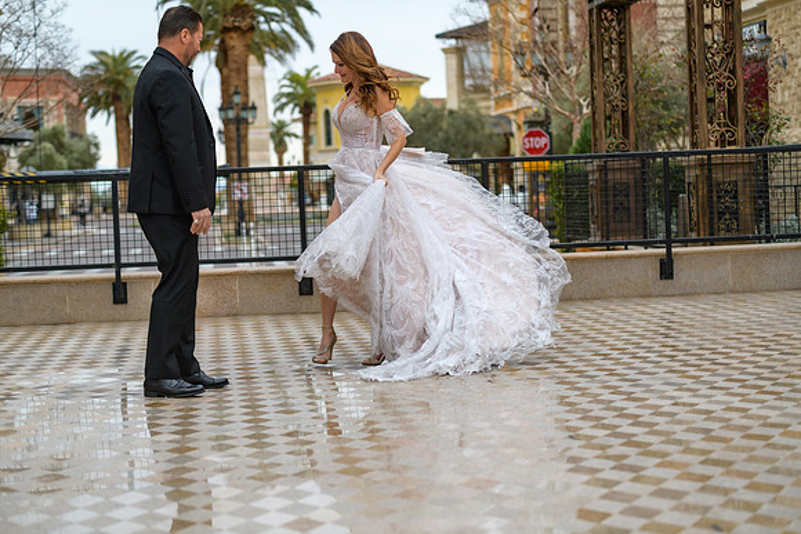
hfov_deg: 26.0
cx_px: 400
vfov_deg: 17.5
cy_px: 267
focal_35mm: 78
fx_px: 1736
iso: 80
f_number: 2.8
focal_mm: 78
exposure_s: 1/640
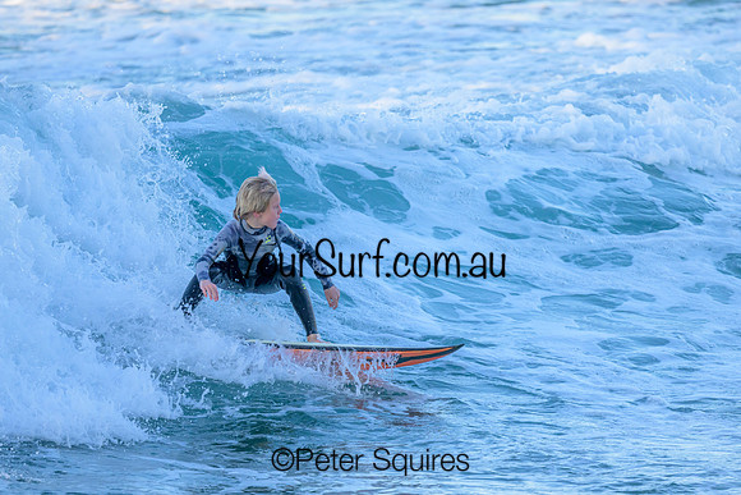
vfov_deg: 1.7
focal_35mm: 800
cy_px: 248
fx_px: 16470
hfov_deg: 2.6
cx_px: 370
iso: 1600
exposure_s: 1/1600
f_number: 6.3
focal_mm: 800
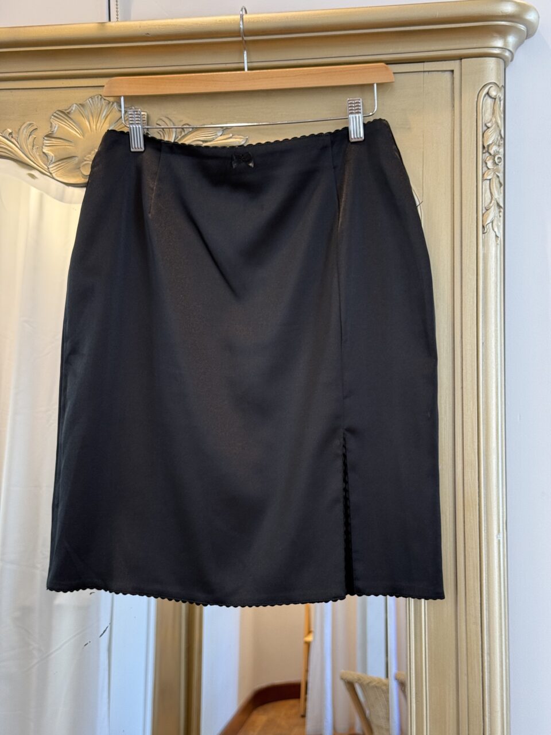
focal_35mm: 48
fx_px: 1019
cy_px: 368
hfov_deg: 30.3
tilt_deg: -2.3
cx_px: 276
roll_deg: +0.7
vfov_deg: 39.7
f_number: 1.78
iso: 64
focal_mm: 6.76
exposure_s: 1/100
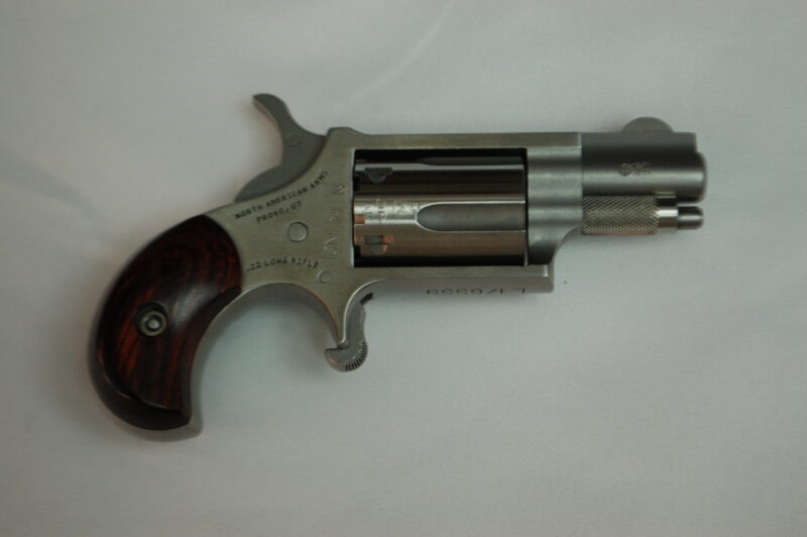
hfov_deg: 24.6
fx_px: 1848
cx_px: 404
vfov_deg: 16.5
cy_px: 268
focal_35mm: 82
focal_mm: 55
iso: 560
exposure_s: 1/30
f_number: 5.6
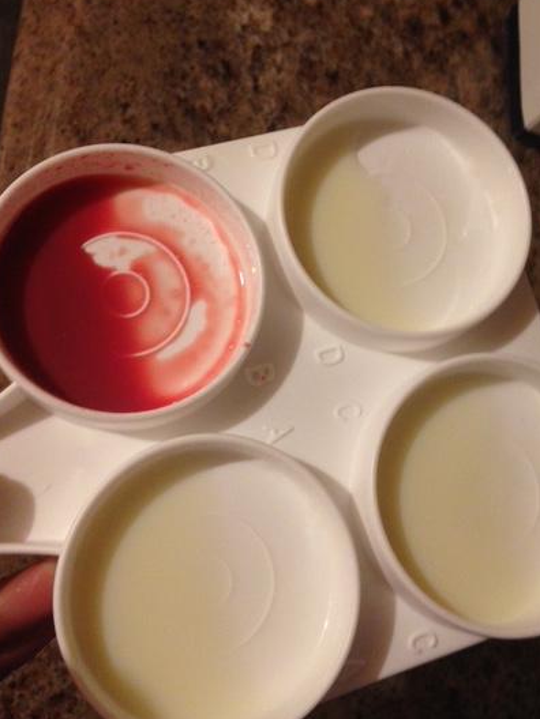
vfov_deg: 46.8
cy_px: 353
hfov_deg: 36.0
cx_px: 273
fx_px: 832
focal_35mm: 40
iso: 200
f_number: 2.4
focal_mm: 4.12
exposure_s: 1/20
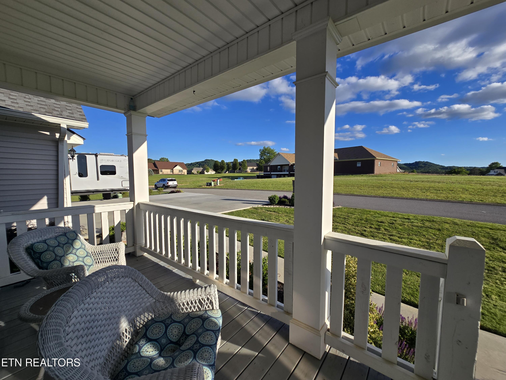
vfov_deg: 89.9
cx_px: 253
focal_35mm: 13
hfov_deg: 106.2
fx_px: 190
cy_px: 190
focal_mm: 2.2
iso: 50
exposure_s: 1/2049
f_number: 2.2
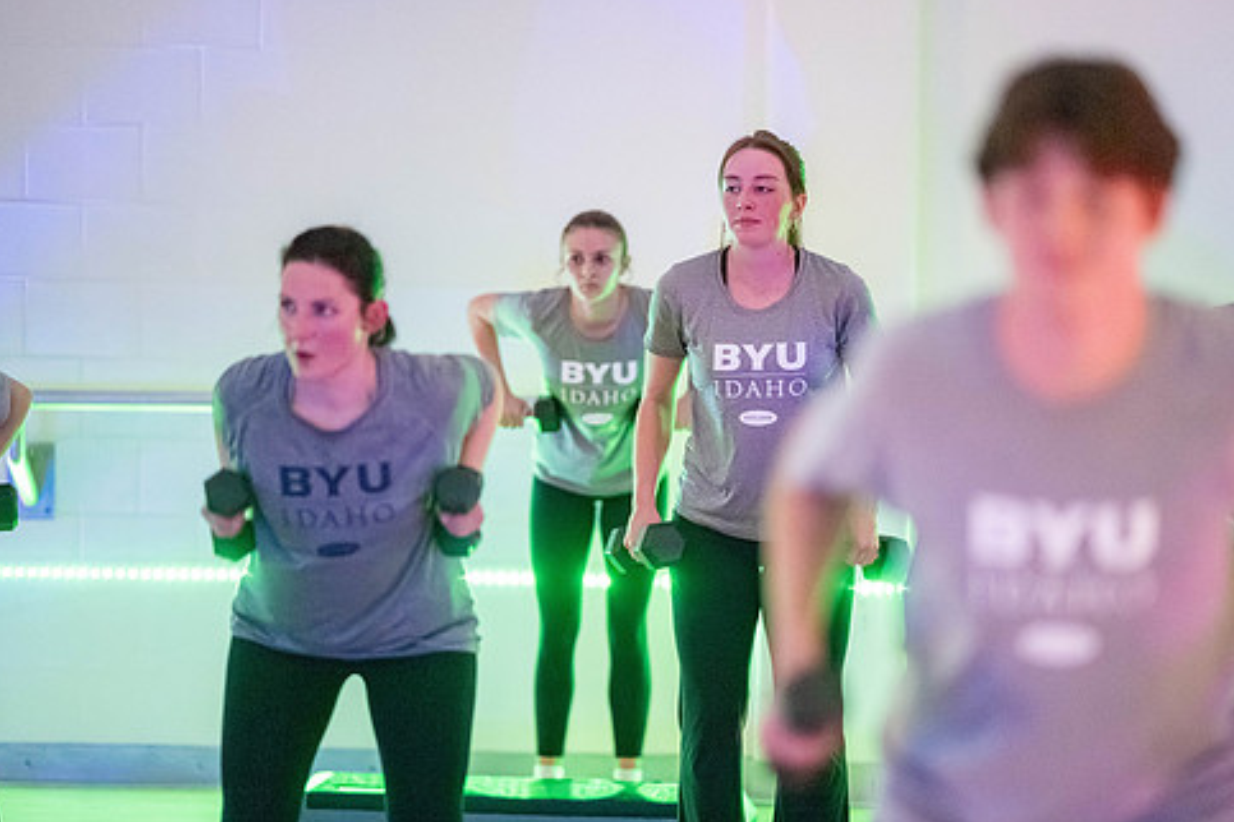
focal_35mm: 126
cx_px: 708
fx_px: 4319
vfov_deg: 10.9
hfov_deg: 16.3
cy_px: 484
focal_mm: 105
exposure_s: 1/125
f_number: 1.4
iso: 12800
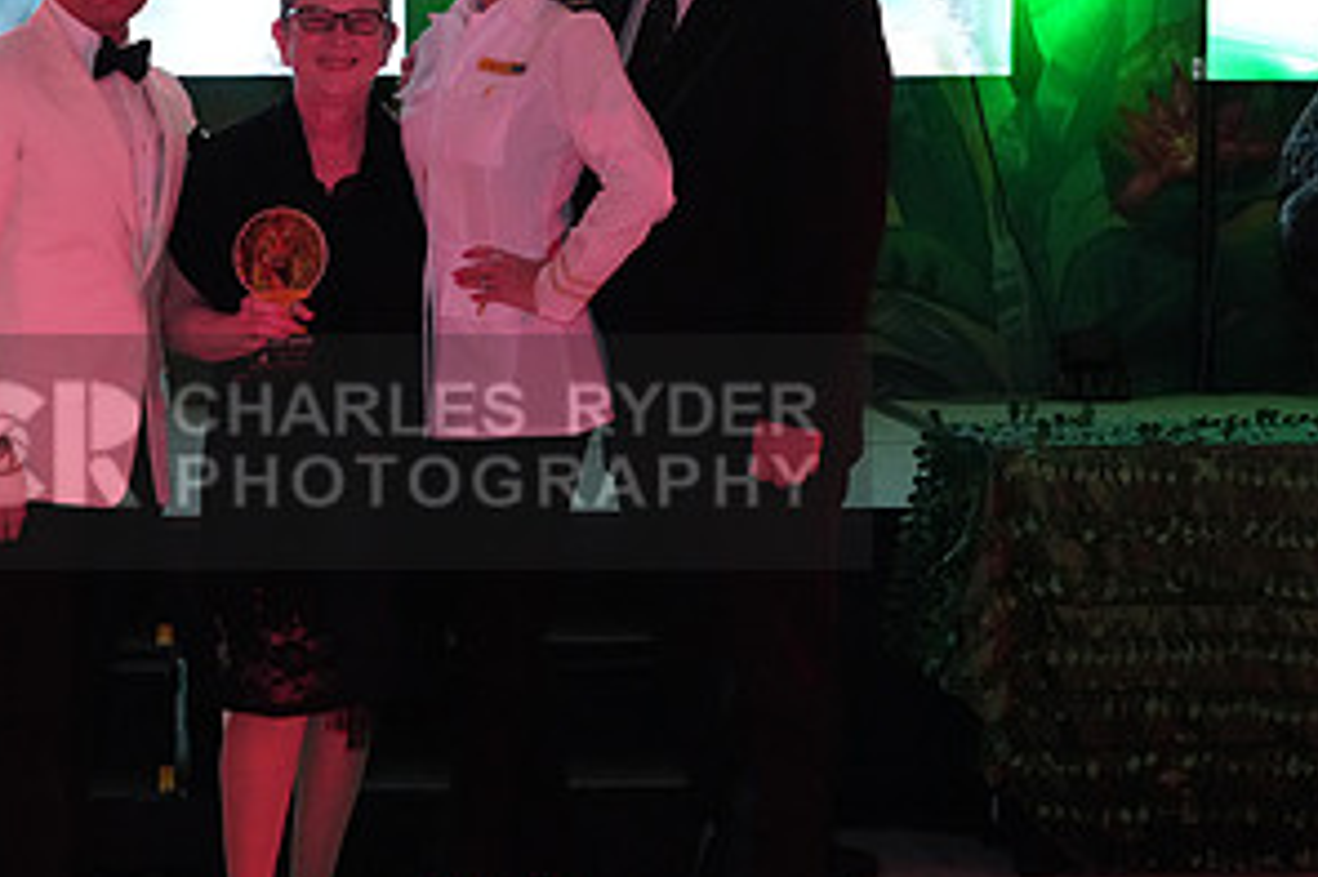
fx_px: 3805
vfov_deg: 13.1
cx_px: 387
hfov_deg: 19.6
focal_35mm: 104
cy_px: 452
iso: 6400
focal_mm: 53
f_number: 5
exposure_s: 1/200
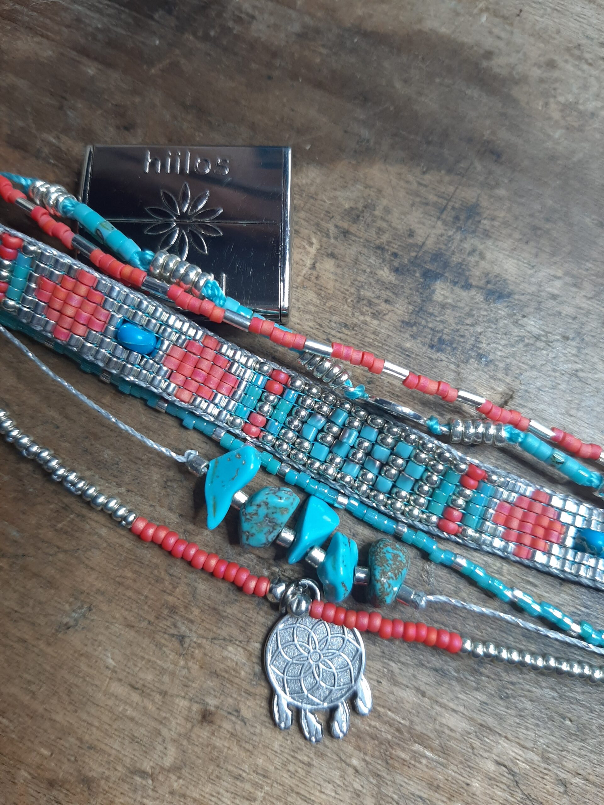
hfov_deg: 53.1
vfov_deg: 67.3
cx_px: 302
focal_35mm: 26
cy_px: 402
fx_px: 605
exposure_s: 1/100
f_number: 1.7
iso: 64
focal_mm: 3.93
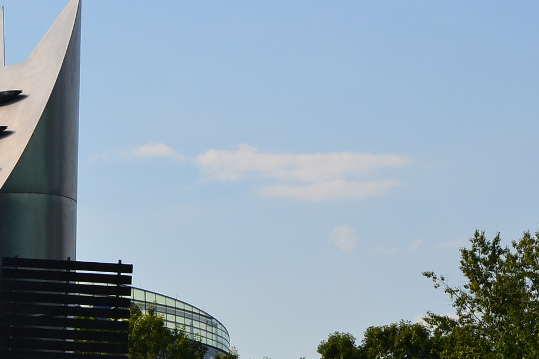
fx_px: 2756
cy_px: 165
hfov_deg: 11.1
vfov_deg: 7.5
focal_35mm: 184
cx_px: 125
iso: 360
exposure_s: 1/500
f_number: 11
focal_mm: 55
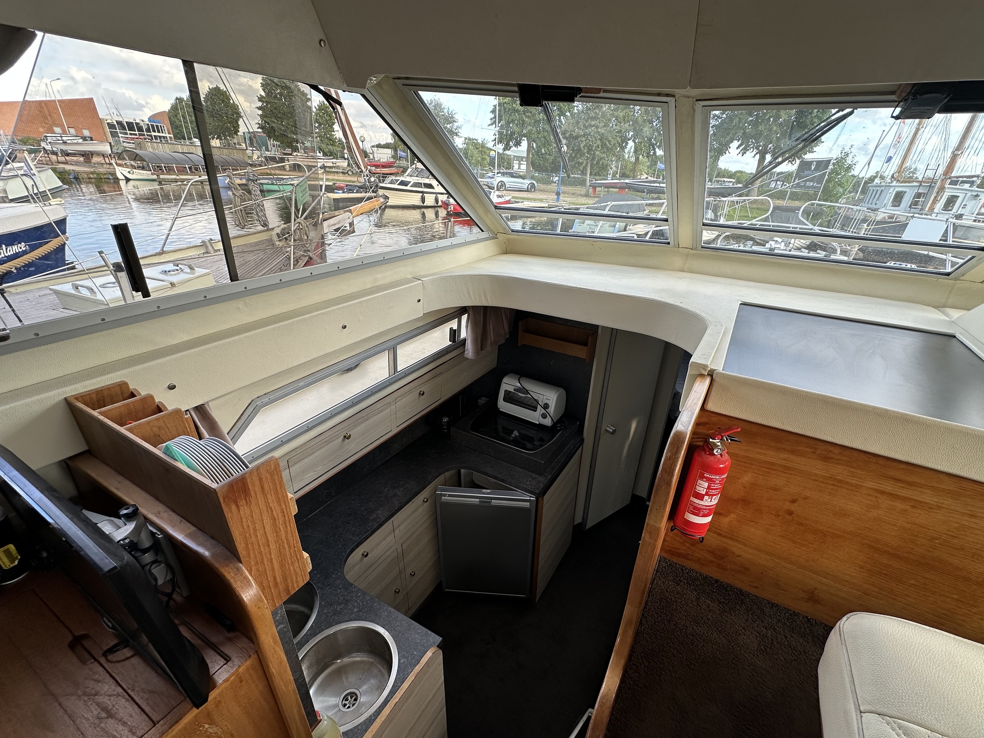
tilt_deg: -28.7
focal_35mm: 15
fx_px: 426
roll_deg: -3.4
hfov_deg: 98.1
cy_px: 394
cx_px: 512
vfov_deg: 81.6
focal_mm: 2.22
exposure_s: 1/121
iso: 40
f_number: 2.2
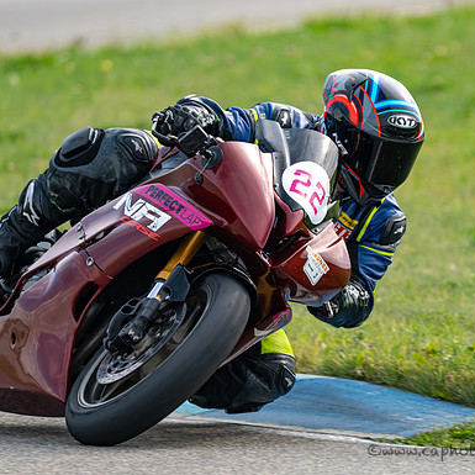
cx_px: 263
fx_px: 14096
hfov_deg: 1.9
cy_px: 214
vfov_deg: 1.9
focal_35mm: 908
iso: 560
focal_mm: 600
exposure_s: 1/1250
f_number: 6.3
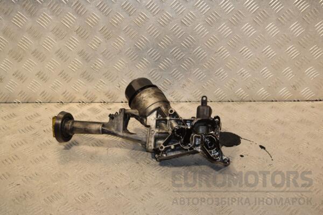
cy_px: 108
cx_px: 162
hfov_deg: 43.6
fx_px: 404
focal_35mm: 45
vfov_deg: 29.9
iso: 800
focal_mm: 30
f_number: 7.1
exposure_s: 1/200
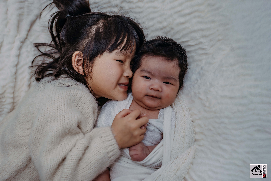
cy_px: 90
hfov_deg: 58.0
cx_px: 136
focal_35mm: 32
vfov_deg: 40.5
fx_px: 245
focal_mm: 32.5
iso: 160
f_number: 4.5
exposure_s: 1/100
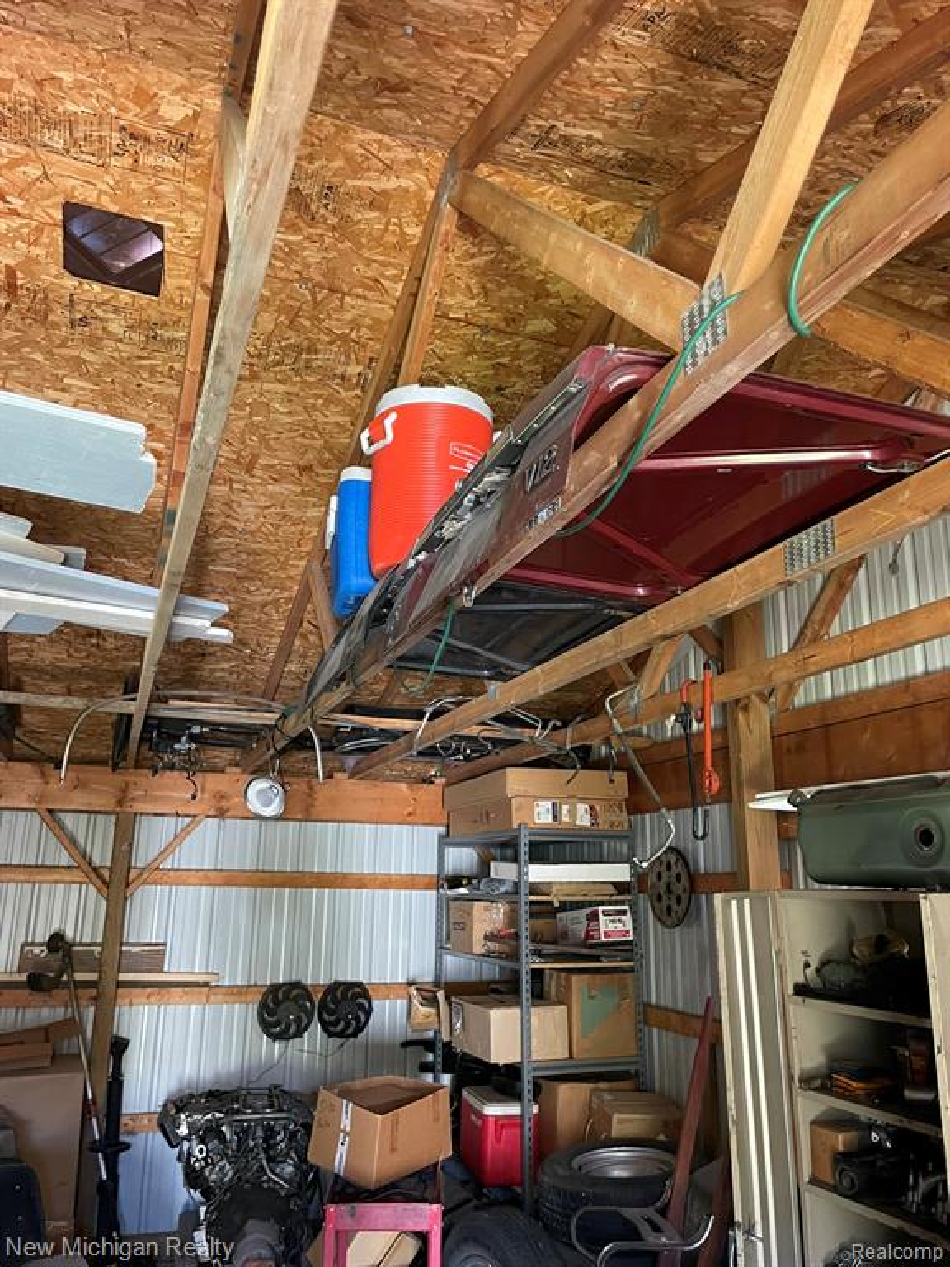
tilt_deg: +14.9
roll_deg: -0.7
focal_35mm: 26
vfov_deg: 67.3
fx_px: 951
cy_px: 634
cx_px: 475
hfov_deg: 53.1
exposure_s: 1/58
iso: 500
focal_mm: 4.2
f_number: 1.6
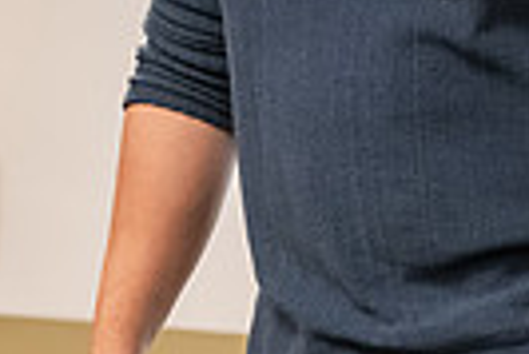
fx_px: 7193
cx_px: 64
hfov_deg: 4.2
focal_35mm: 489
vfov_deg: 2.8
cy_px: 54
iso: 2500
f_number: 2.8
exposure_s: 1/200
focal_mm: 112
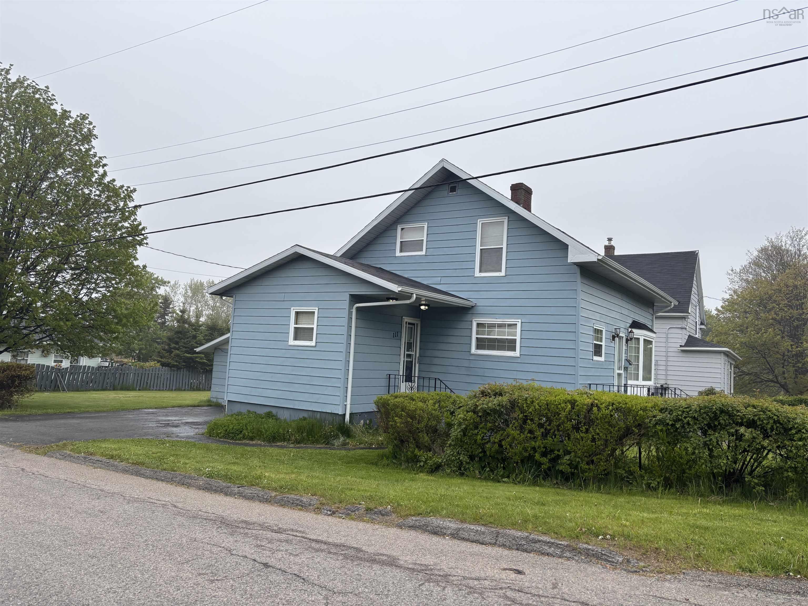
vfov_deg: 53.1
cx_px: 404
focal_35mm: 26
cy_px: 303
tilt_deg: +5.3
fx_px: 607
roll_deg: -3.2
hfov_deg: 67.3
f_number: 1.6
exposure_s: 1/544
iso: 50
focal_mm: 5.96
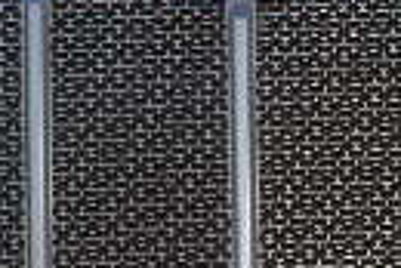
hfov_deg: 9.8
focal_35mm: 207
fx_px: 2308
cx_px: 413
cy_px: 183
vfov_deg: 6.7
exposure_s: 1/200
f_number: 10
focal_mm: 28
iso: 100
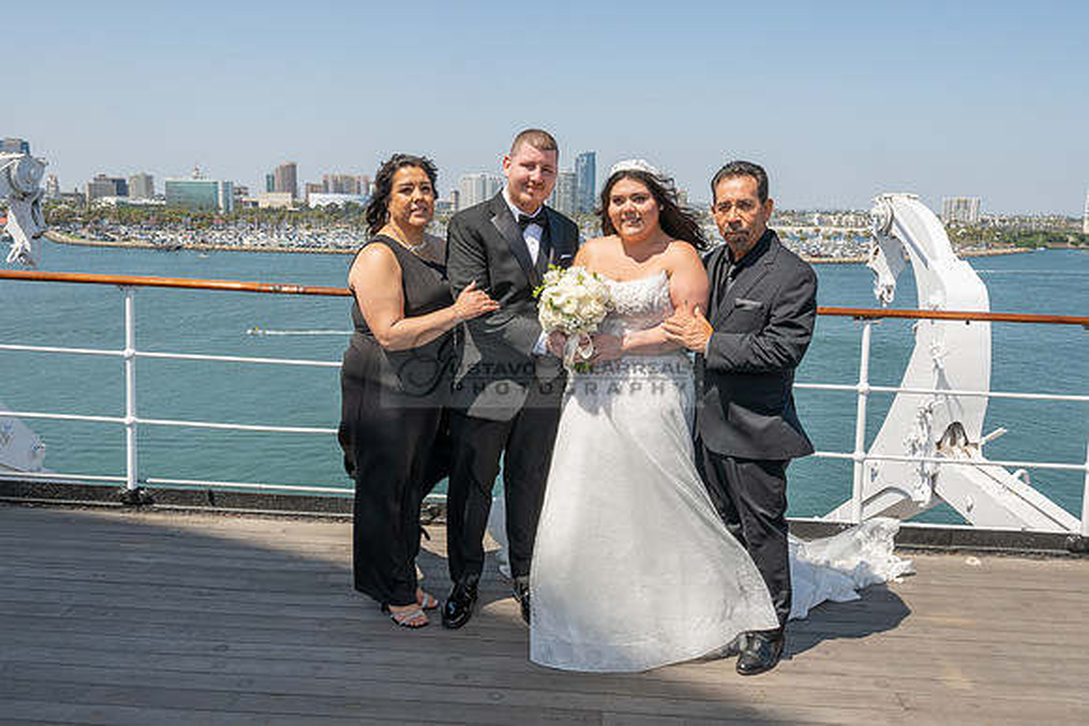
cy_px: 332
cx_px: 570
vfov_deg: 45.4
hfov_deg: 64.3
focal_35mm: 29
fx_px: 867
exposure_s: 1/200
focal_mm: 24
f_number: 11
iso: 200
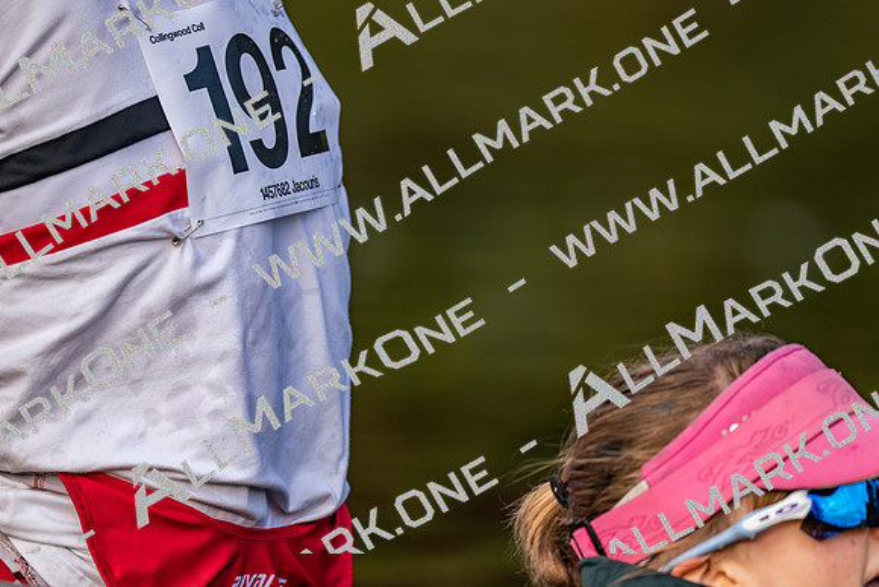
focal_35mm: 600
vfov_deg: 2.3
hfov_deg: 3.4
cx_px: 440
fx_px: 14653
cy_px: 294
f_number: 4
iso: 720
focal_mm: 600
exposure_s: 1/2500
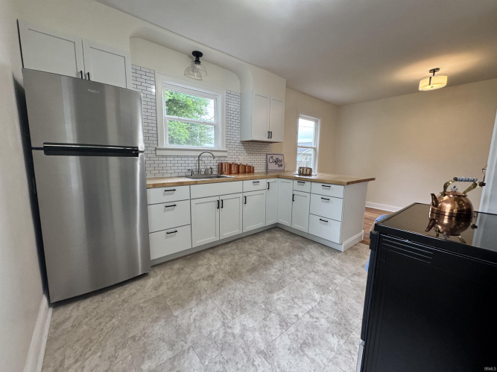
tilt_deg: -8.1
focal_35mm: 14
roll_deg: -1.3
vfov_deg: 85.7
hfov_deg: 102.1
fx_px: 201
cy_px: 186
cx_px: 248
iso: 250
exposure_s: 1/120
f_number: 2.2
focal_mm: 2.22
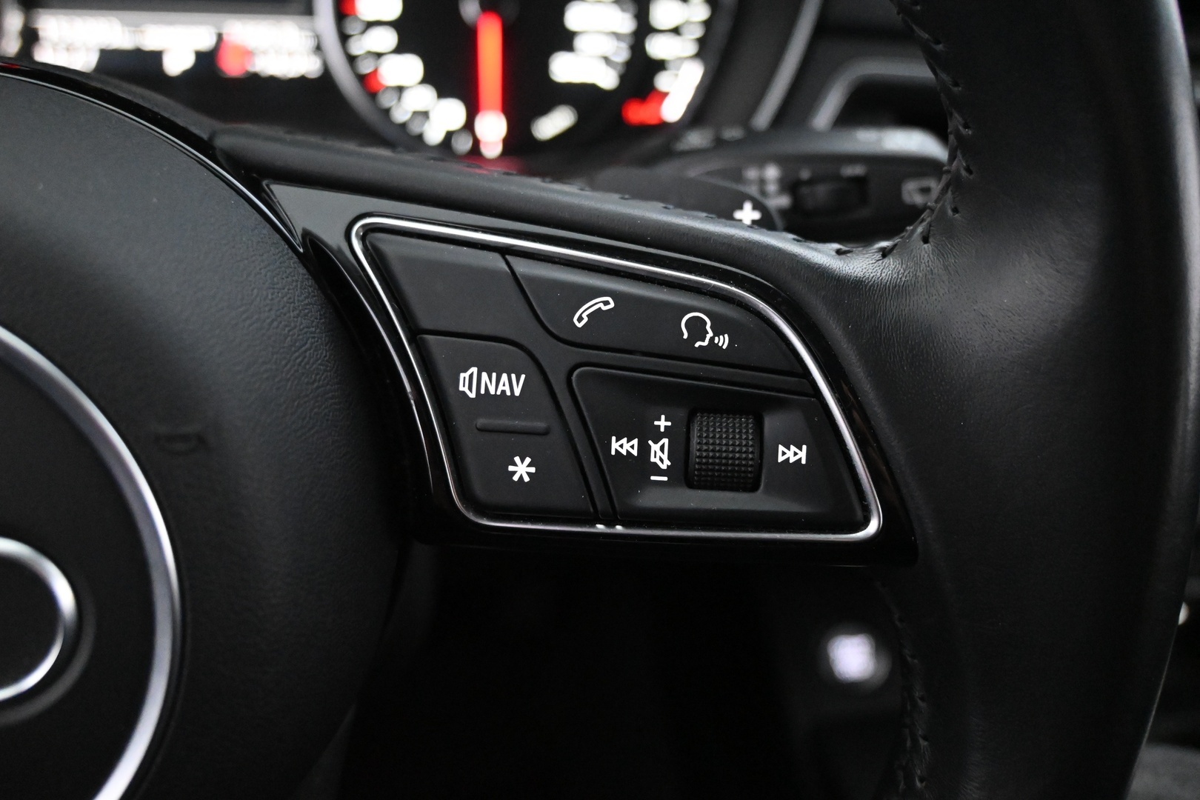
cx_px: 600
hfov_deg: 57.2
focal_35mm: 33
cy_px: 400
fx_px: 1100
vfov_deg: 40.0
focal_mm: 22
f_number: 4
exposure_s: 1/40
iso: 8000
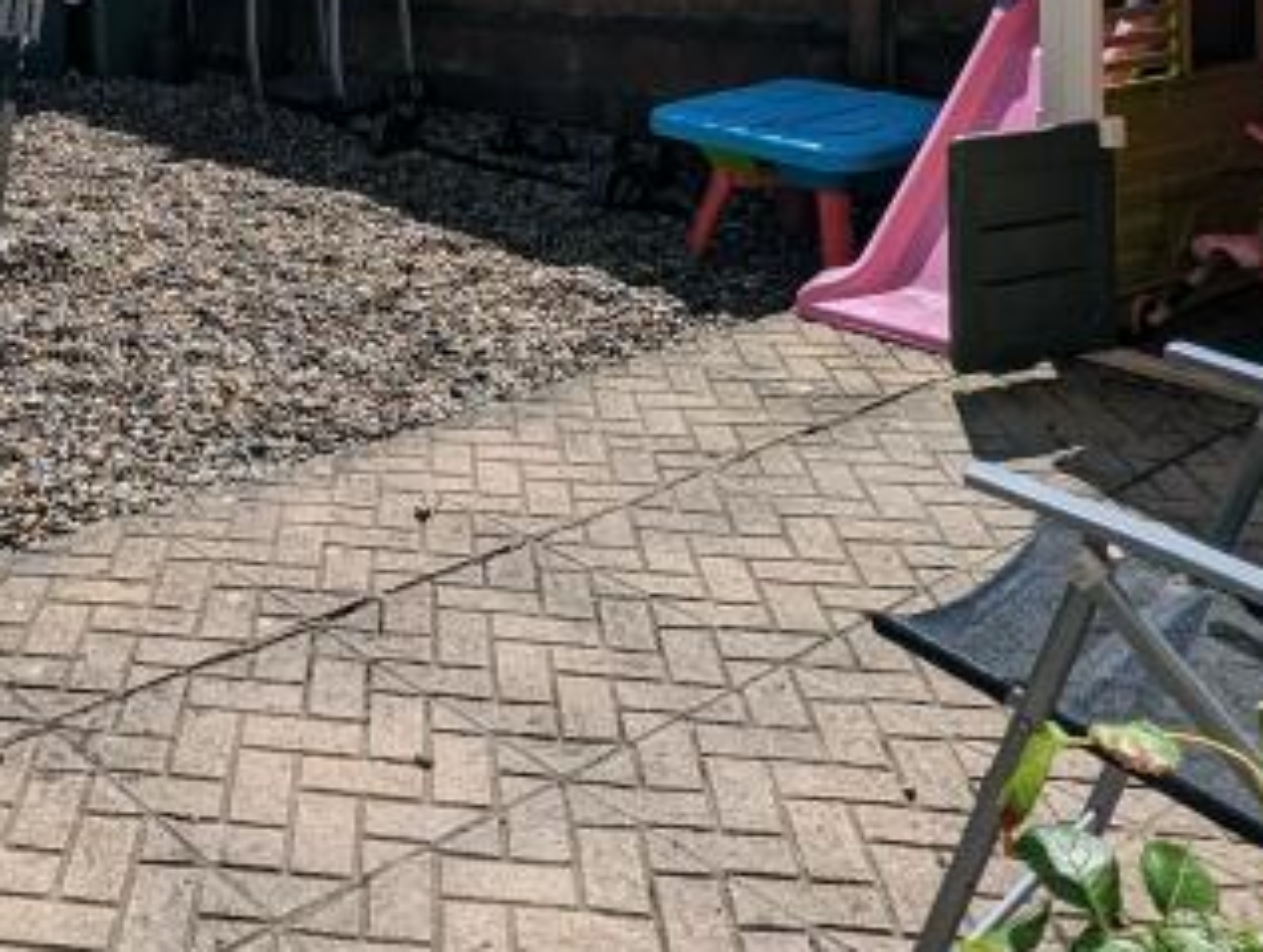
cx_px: 112
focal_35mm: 42
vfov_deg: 29.0
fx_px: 1535
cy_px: -237
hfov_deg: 41.0
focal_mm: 1.95
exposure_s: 1/3096
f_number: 2.2
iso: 44
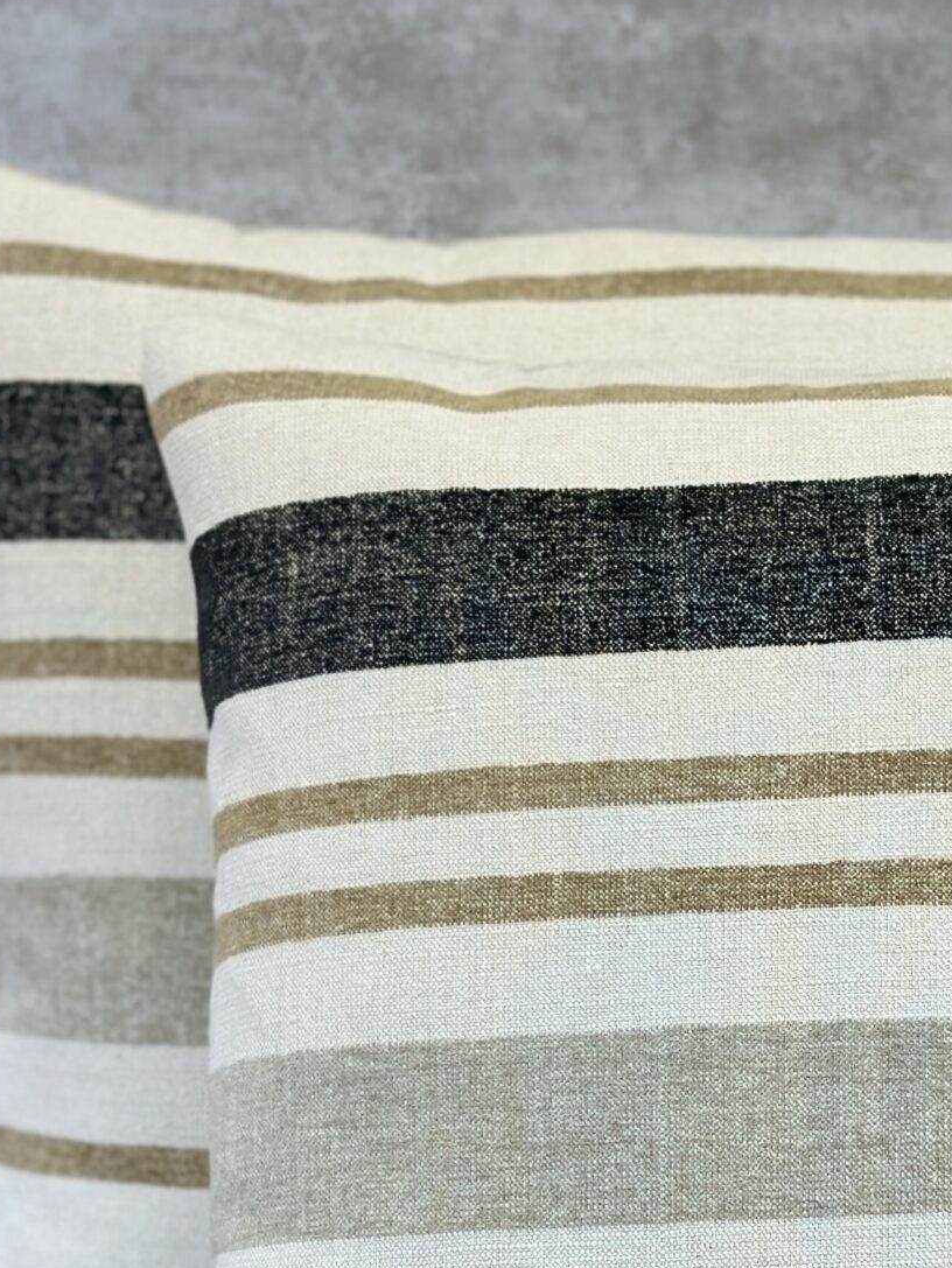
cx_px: 886
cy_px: 1029
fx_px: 4141
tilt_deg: -13.3
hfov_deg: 13.0
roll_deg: +0.2
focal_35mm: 113
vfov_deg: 17.3
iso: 64
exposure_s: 1/158
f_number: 1.78
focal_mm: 6.86
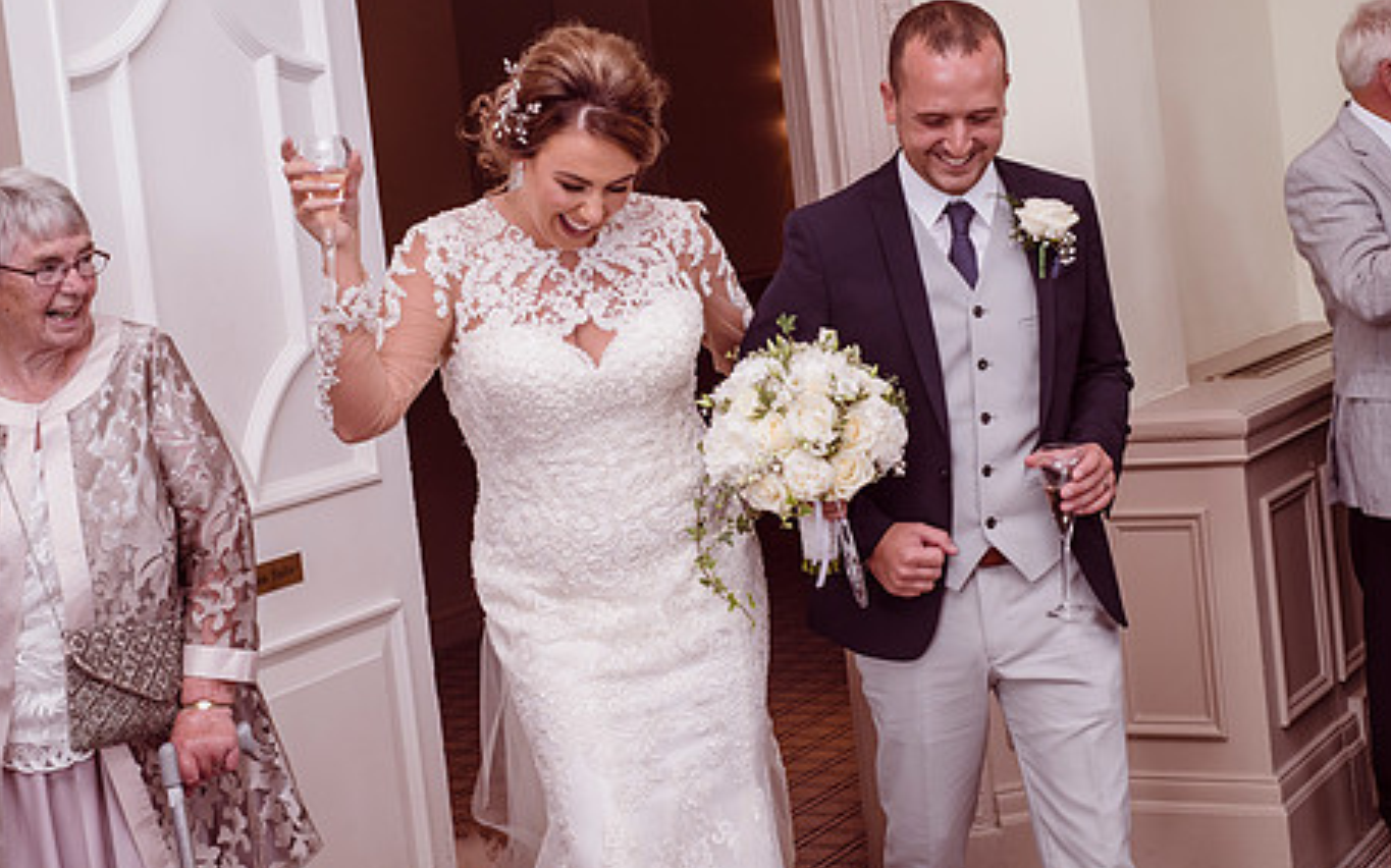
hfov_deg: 31.5
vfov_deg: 20.0
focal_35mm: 65
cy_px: 332
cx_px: 657
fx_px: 2463
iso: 400
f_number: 5.6
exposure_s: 1/100
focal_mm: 50
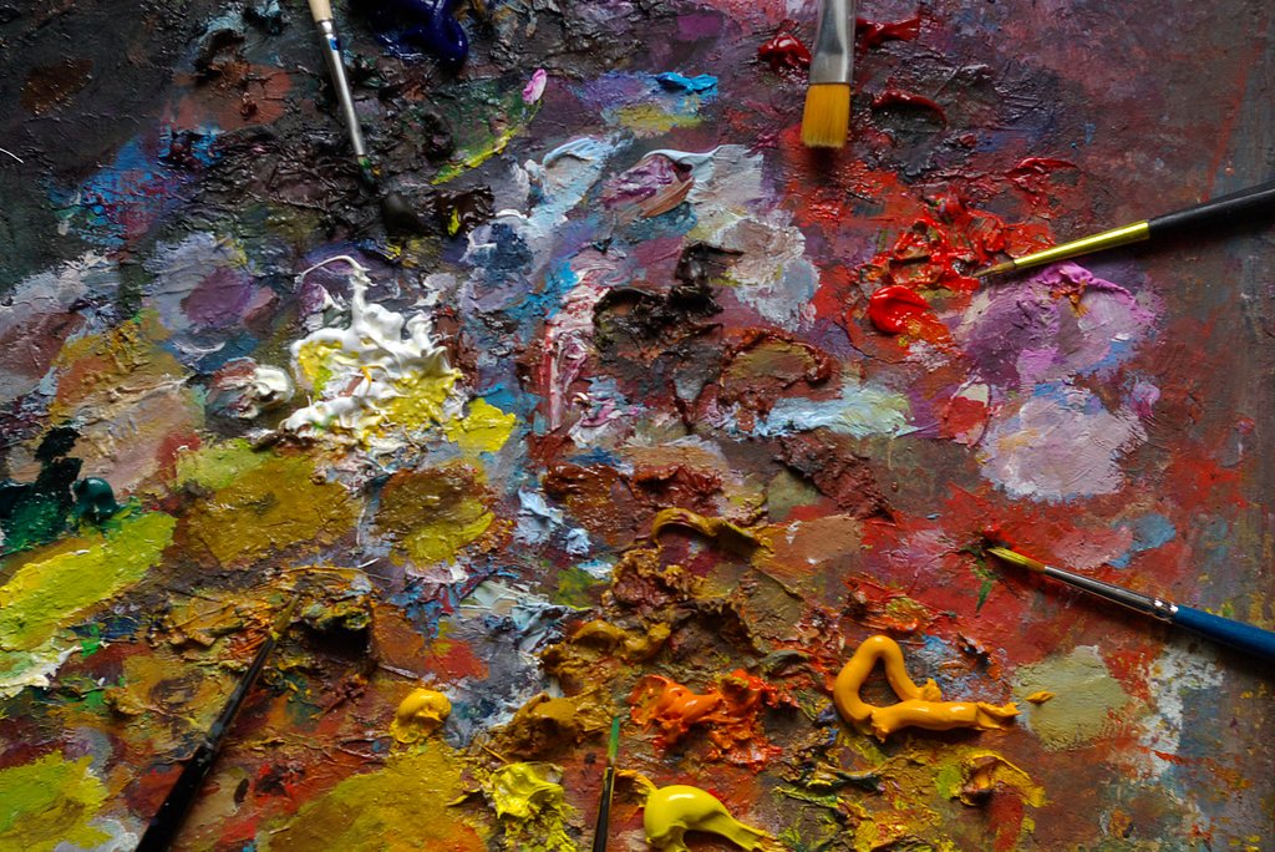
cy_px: 426
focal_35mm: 82
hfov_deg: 24.6
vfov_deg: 16.6
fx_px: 2923
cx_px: 638
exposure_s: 1/15
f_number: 8
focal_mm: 55
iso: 800
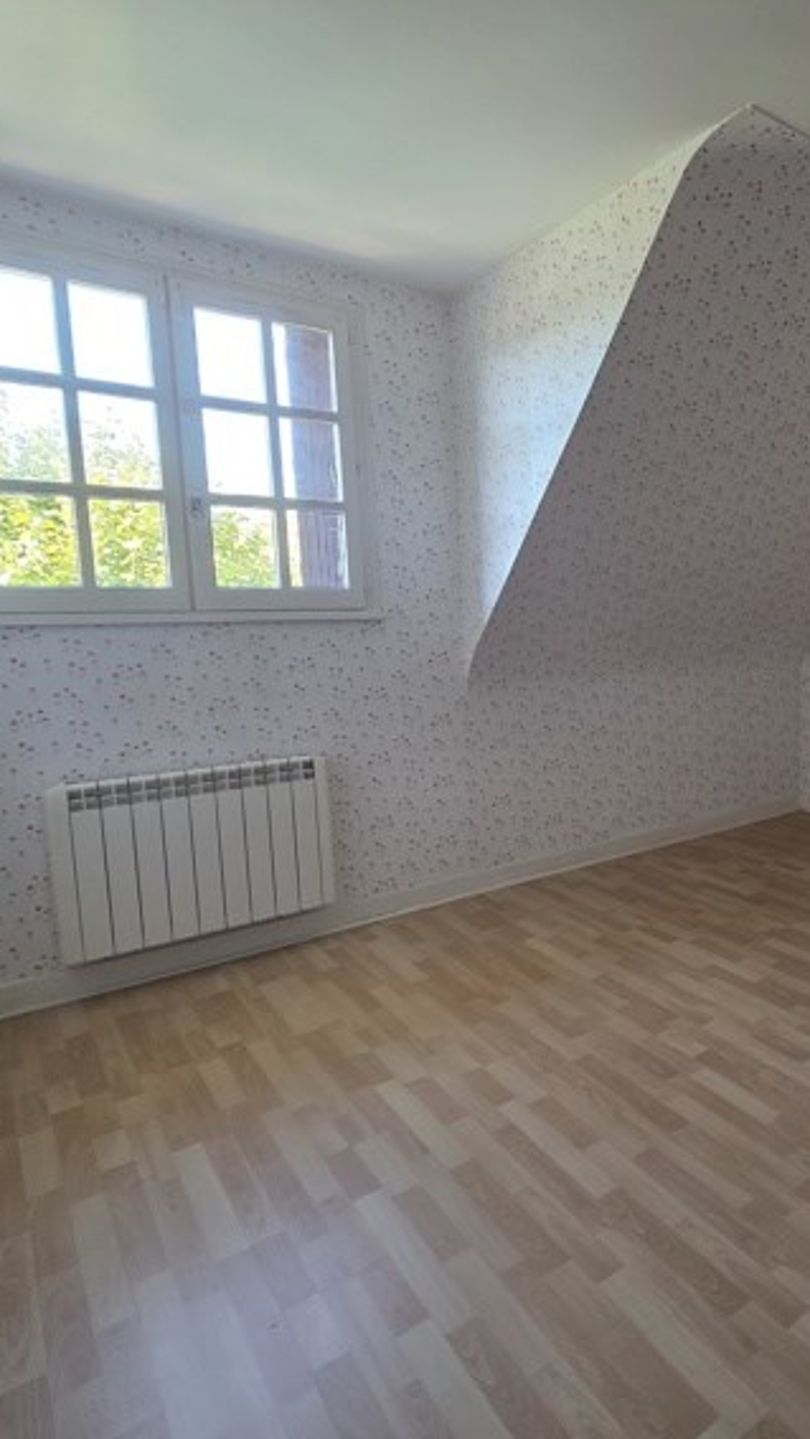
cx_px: 714
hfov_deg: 50.3
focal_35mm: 20
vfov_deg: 86.6
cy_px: 698
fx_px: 764
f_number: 2.2
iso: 200
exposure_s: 1/50
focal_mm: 2.2
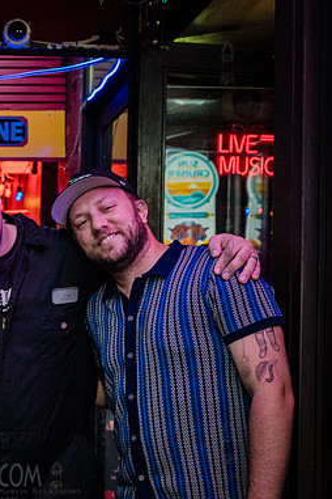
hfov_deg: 19.3
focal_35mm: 65
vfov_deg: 31.0
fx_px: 899
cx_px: -106
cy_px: 266
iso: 5000
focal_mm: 35
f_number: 4.5
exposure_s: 1/250
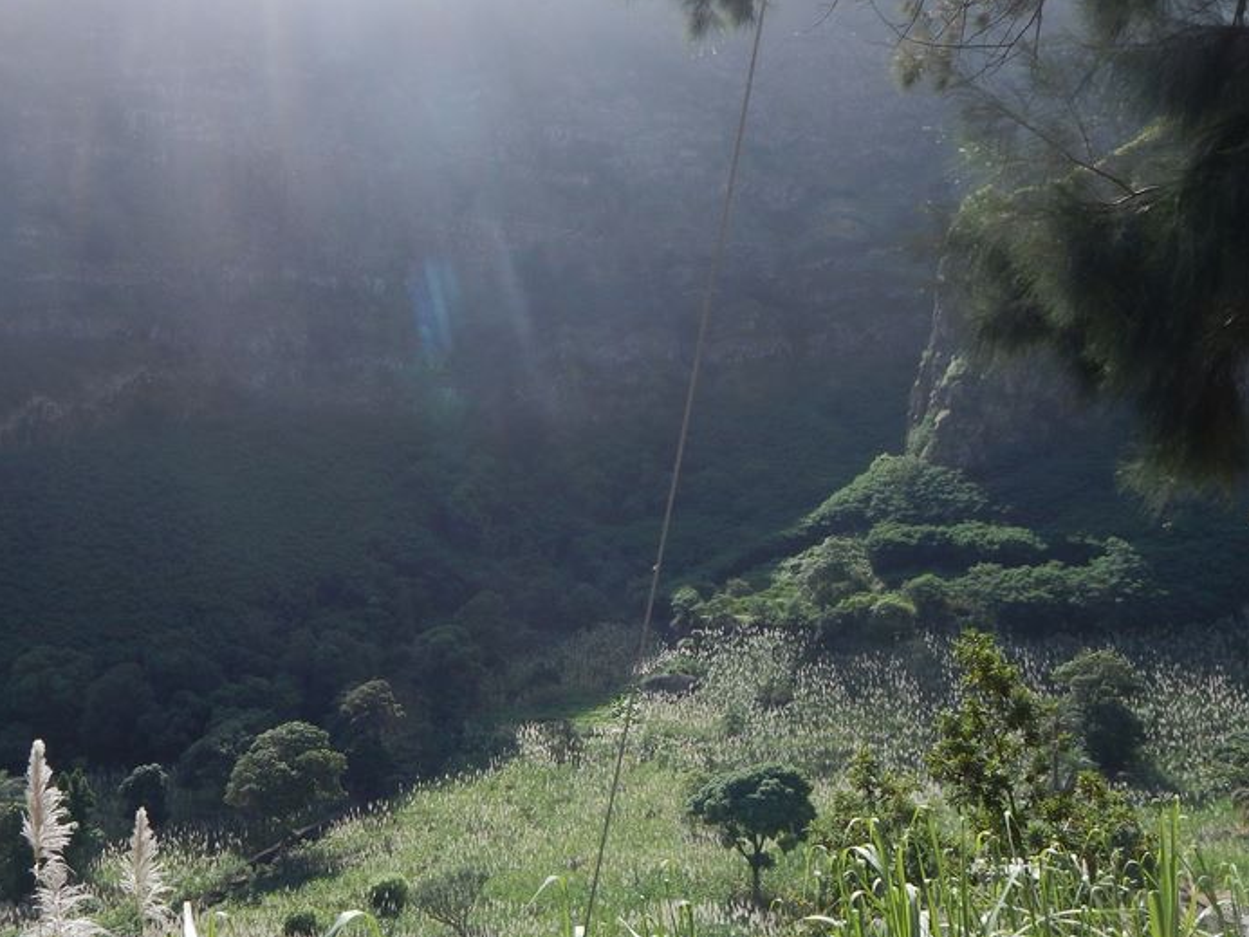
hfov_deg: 49.7
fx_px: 1335
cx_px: 480
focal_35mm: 37
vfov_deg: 38.5
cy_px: 560
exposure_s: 1/1250
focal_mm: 4.5
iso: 125
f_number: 3.1
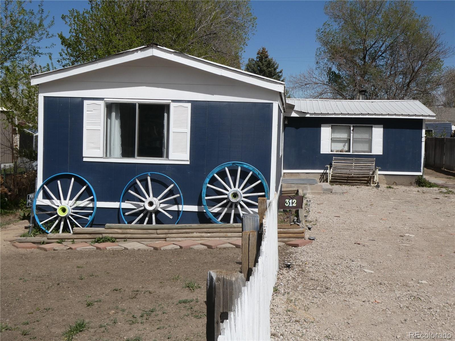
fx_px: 618
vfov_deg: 30.9
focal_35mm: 47
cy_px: 170
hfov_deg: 40.4
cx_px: 228
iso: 80
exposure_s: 1/800
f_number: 5.6
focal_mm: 8.4
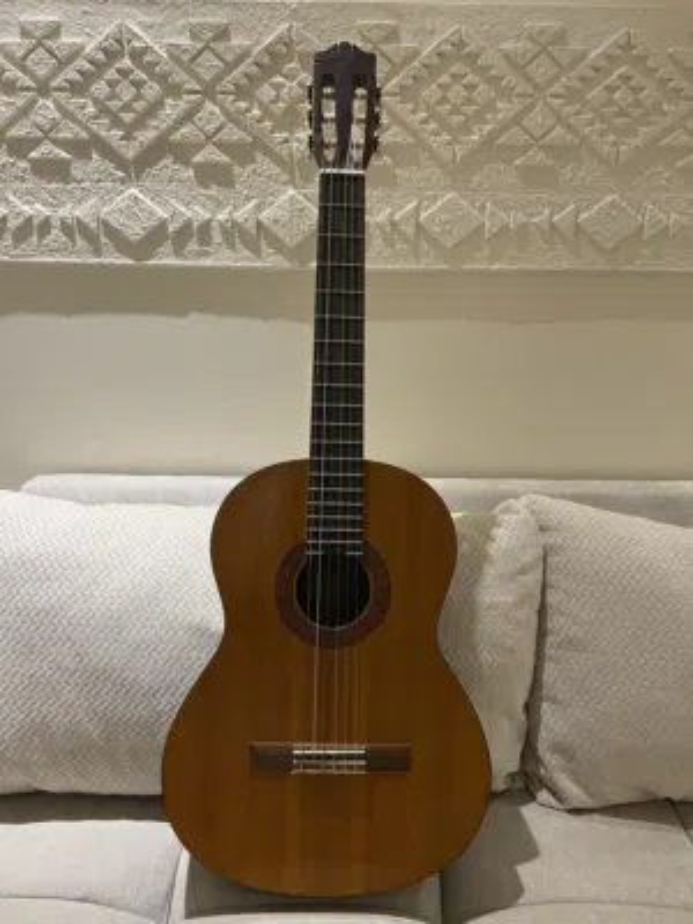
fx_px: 694
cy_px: 462
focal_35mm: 26
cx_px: 346
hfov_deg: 53.1
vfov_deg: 67.3
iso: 100
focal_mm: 5.7
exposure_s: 1/50
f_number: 1.5
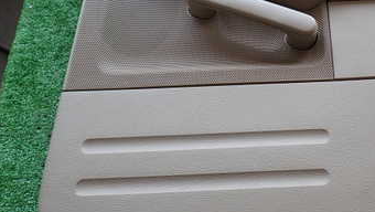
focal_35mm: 48
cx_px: 276
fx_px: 478
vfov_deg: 24.9
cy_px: 80
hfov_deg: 41.7
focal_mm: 4.5
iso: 100
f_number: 2
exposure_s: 1/60
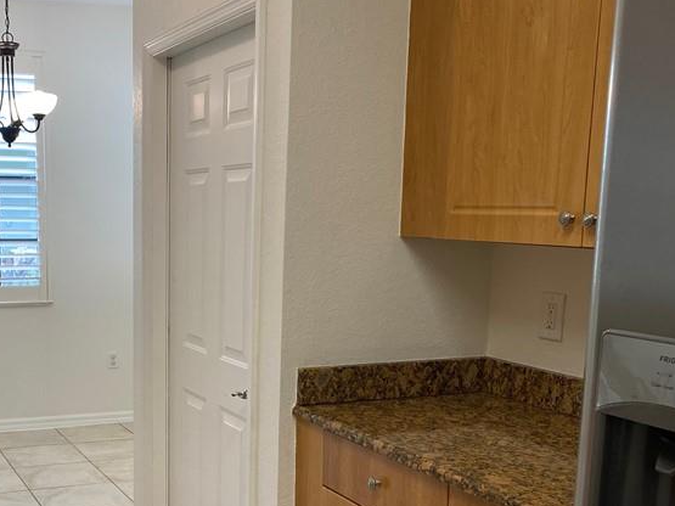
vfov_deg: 29.8
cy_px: 377
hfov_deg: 38.0
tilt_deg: -11.6
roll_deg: -0.2
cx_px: 124
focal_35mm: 48
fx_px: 936
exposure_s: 1/120
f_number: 1.8
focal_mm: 4.25
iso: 80
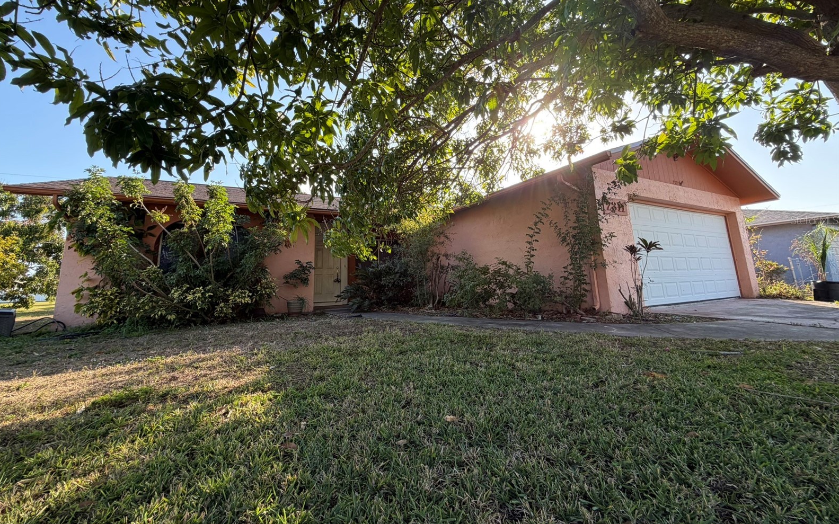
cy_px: 220
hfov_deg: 101.5
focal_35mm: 15
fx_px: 343
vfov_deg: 74.3
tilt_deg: +10.6
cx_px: 417
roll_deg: +2.0
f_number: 2.2
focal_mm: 2.22
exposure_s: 1/224
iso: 40
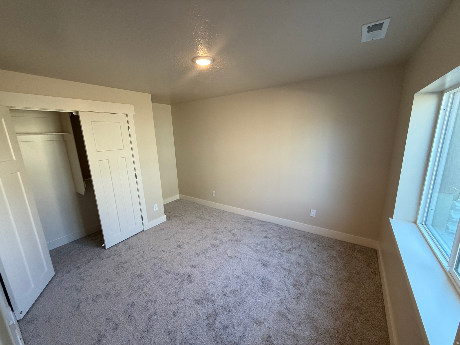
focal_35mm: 14
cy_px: 172
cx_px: 230
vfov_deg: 85.7
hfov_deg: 102.1
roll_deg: +1.9
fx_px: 186
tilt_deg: -11.1
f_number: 2.2
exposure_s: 1/120
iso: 160
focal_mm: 2.22
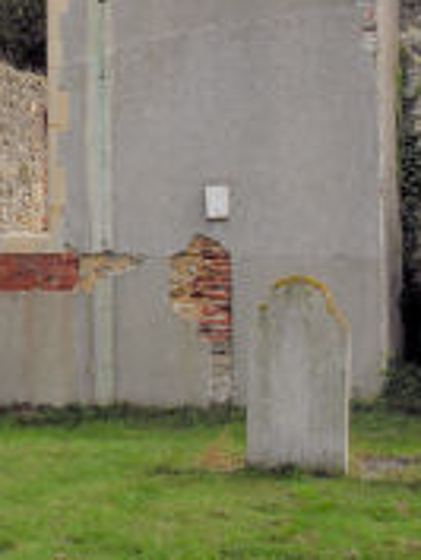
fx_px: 1684
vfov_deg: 18.6
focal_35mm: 104
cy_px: 63
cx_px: 11
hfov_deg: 14.1
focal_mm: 10.2
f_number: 5.8
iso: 50
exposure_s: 1/155
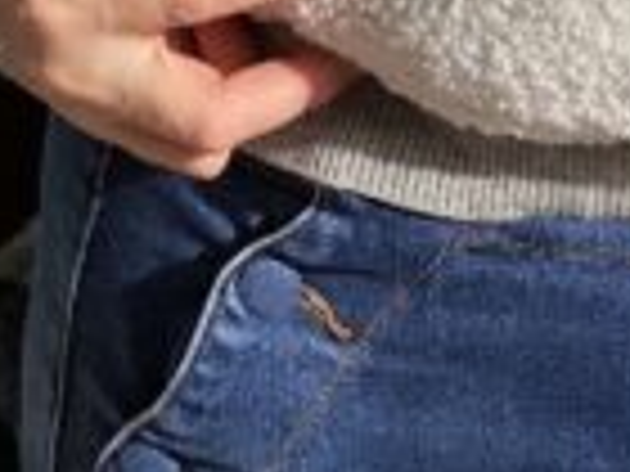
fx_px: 2894
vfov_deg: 8.8
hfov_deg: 12.3
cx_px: 626
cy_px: -483
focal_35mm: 159
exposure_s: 1/922
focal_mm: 6
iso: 20
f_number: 2
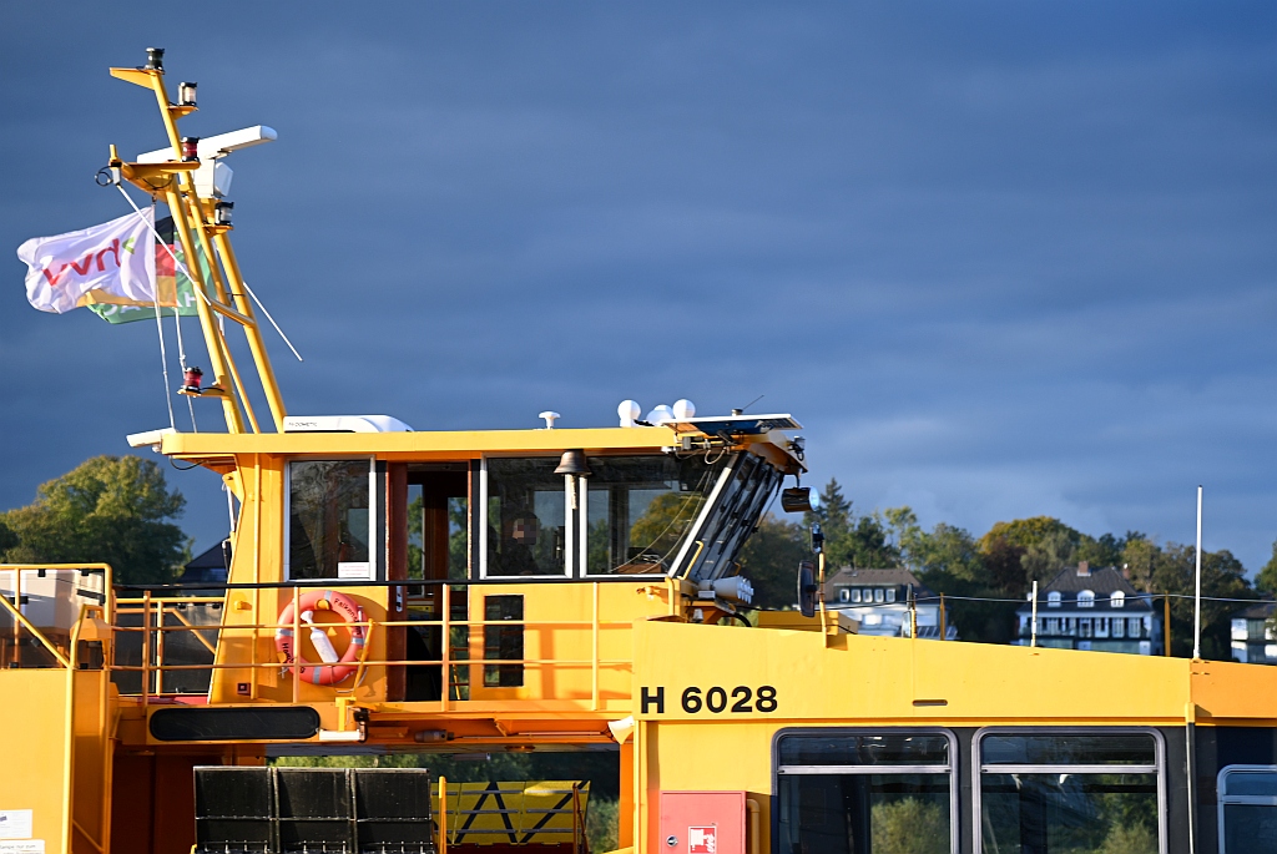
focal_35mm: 120
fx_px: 4261
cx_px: 638
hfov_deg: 17.0
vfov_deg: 11.4
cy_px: 427
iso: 100
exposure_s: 1/200
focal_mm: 120
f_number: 4
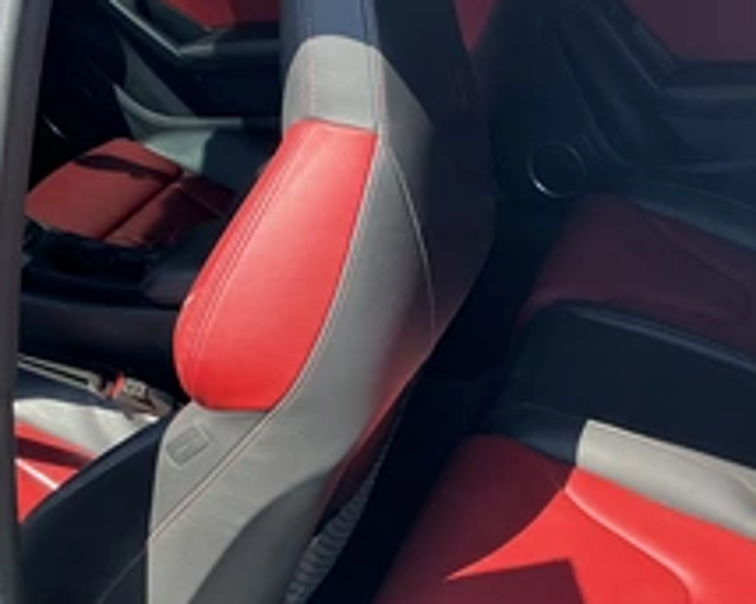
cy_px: 389
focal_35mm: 51
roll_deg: -2.5
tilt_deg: -33.3
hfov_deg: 36.1
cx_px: 533
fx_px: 1141
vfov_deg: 29.5
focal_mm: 3
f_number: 1.8
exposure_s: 1/309
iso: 25
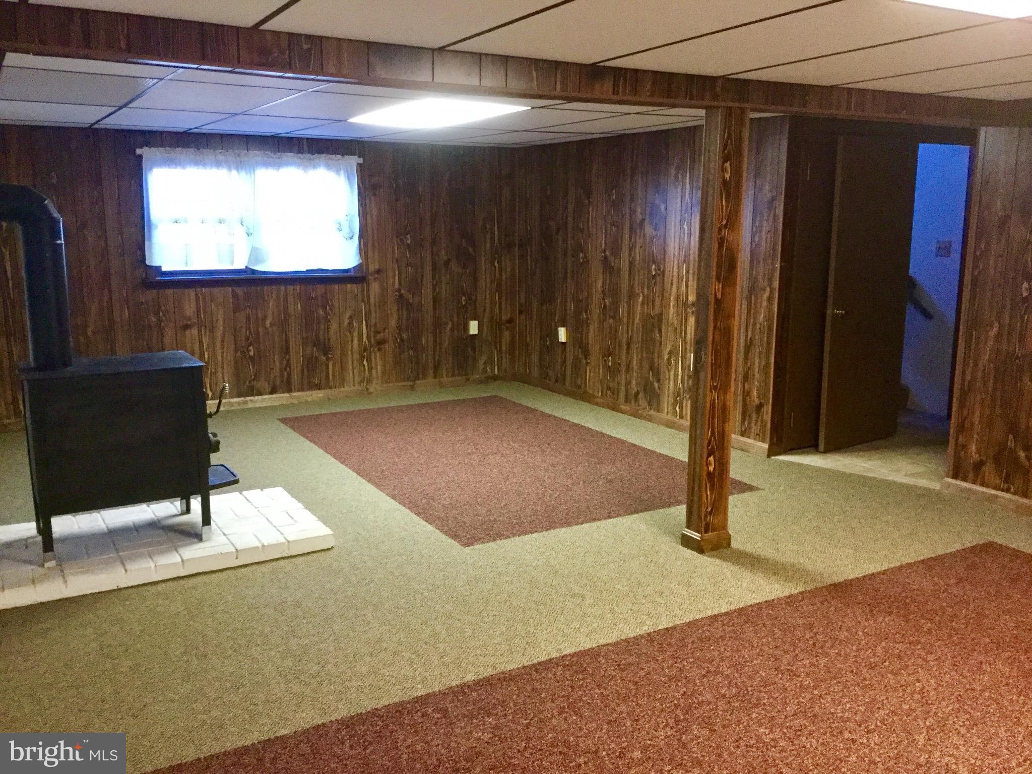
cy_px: 387
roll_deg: +0.4
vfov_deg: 45.4
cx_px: 516
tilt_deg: -11.8
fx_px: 924
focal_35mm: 31
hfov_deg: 58.4
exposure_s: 1/30
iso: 200
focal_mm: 3.3
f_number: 2.4
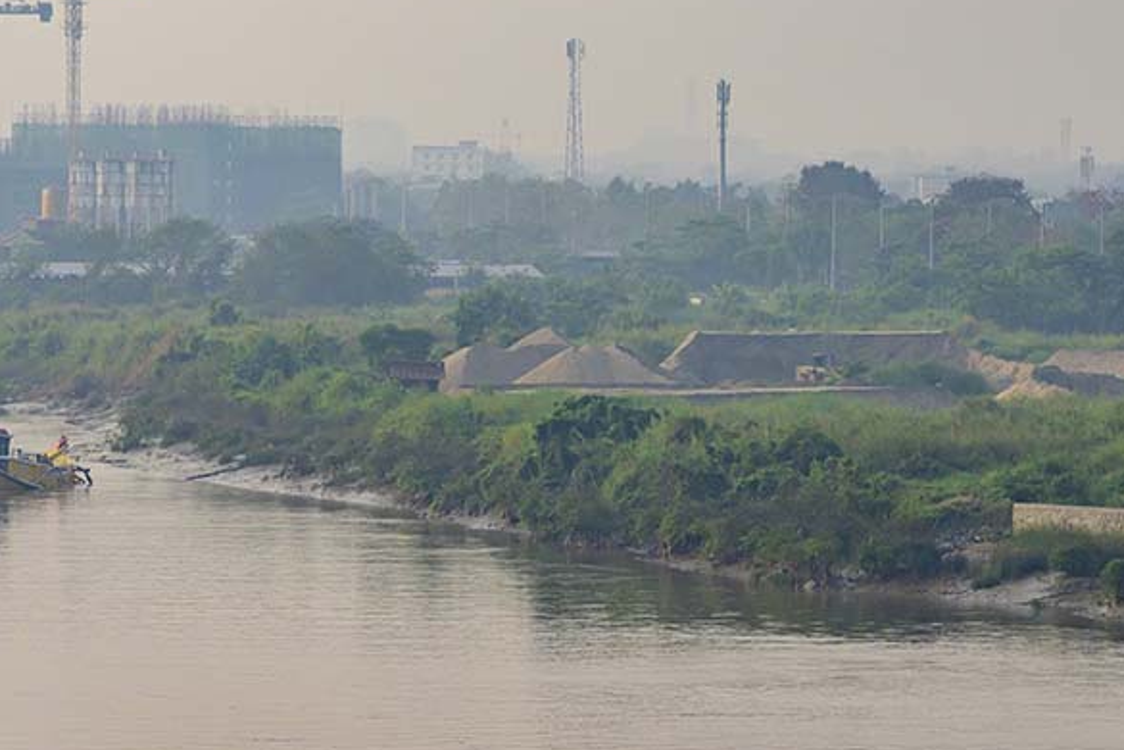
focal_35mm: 328
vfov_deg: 4.2
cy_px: 285
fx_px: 10240
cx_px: 490
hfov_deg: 6.3
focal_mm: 200
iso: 450
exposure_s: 1/800
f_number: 9
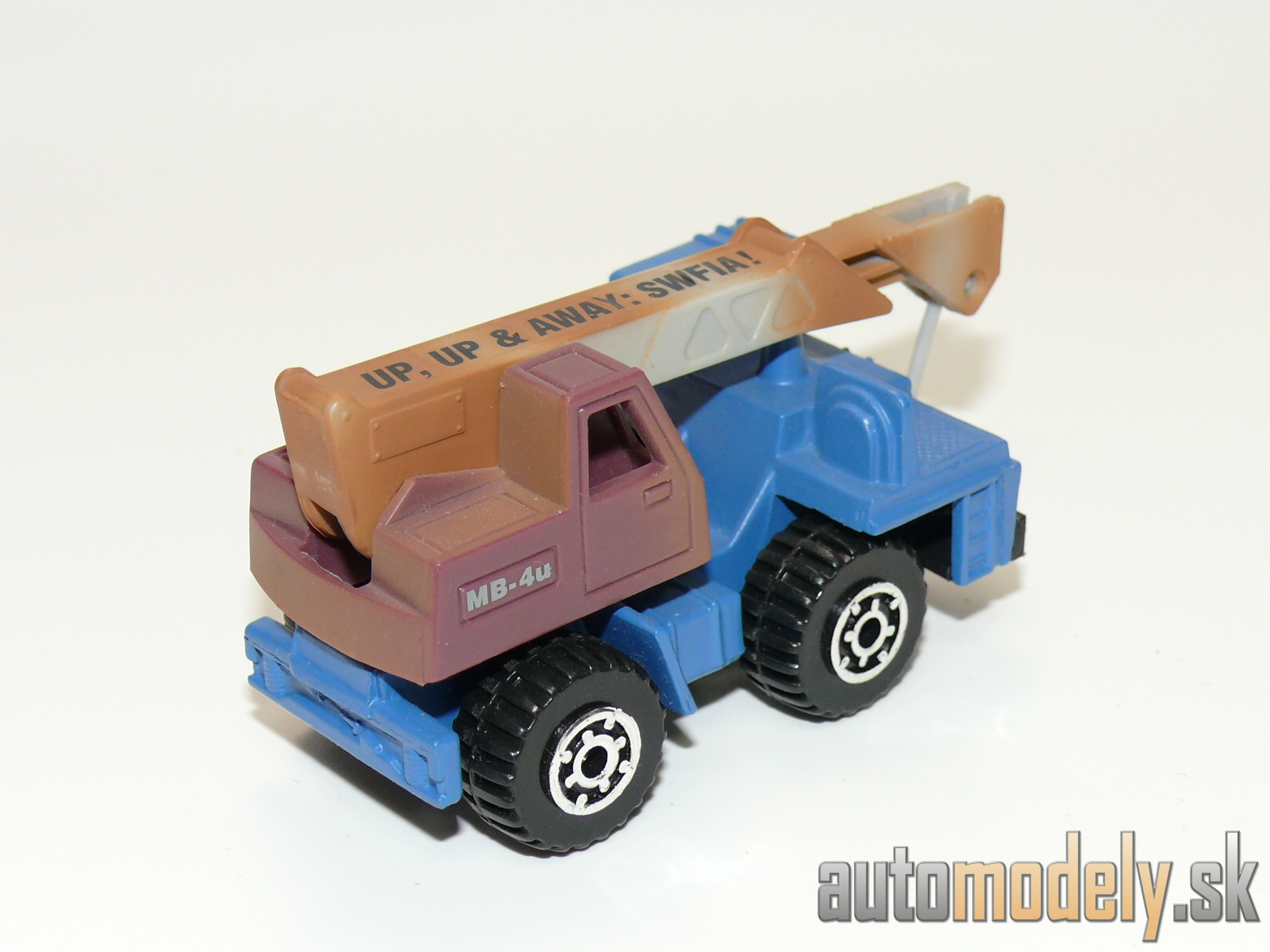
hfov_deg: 24.1
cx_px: 635
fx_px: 2972
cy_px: 476
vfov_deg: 18.2
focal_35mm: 81
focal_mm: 11.8
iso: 100
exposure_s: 1/30
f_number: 4
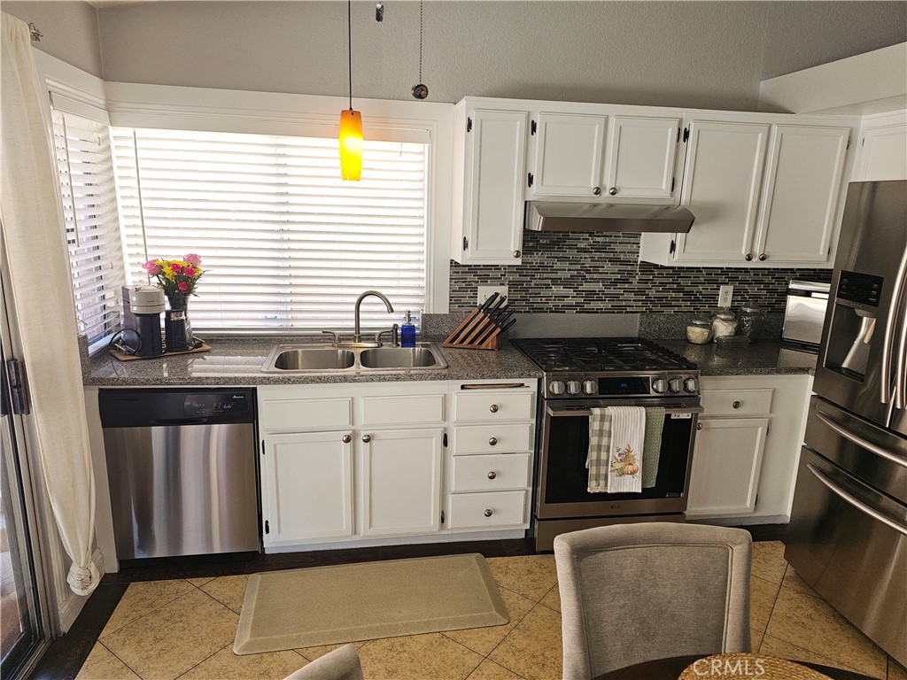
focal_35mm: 23
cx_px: 454
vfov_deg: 58.9
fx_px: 603
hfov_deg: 73.9
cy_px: 340
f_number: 1.7
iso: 80
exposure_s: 1/60
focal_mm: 6.3
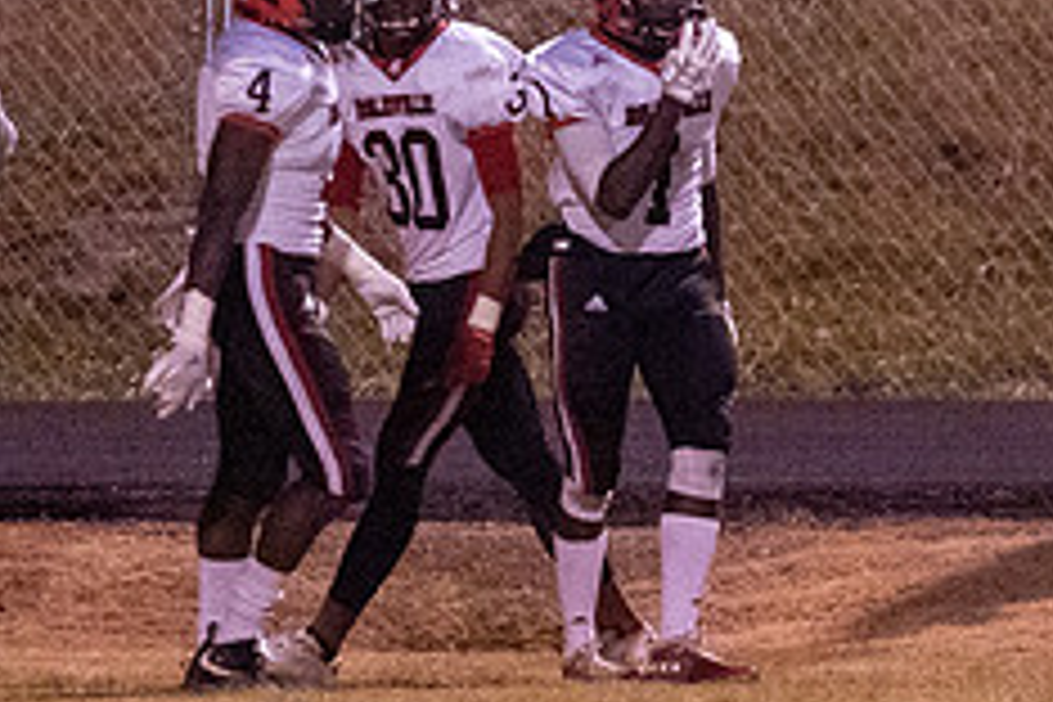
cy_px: 338
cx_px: 1418
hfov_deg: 2.7
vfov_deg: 1.8
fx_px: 22696
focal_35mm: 776
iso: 10000
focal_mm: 200
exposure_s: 1/800
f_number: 2.8
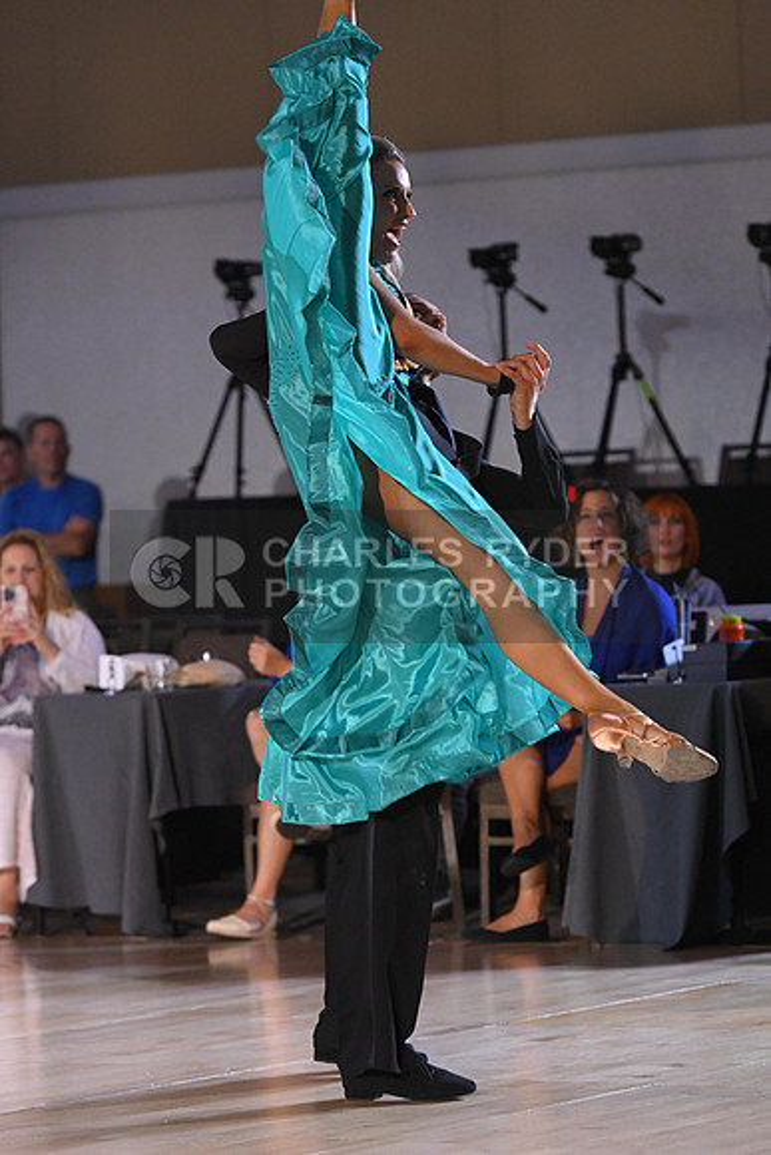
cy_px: 578
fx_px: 4976
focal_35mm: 155
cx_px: 386
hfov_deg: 8.9
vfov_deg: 13.2
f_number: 4
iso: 5000
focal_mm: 155
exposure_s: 1/250
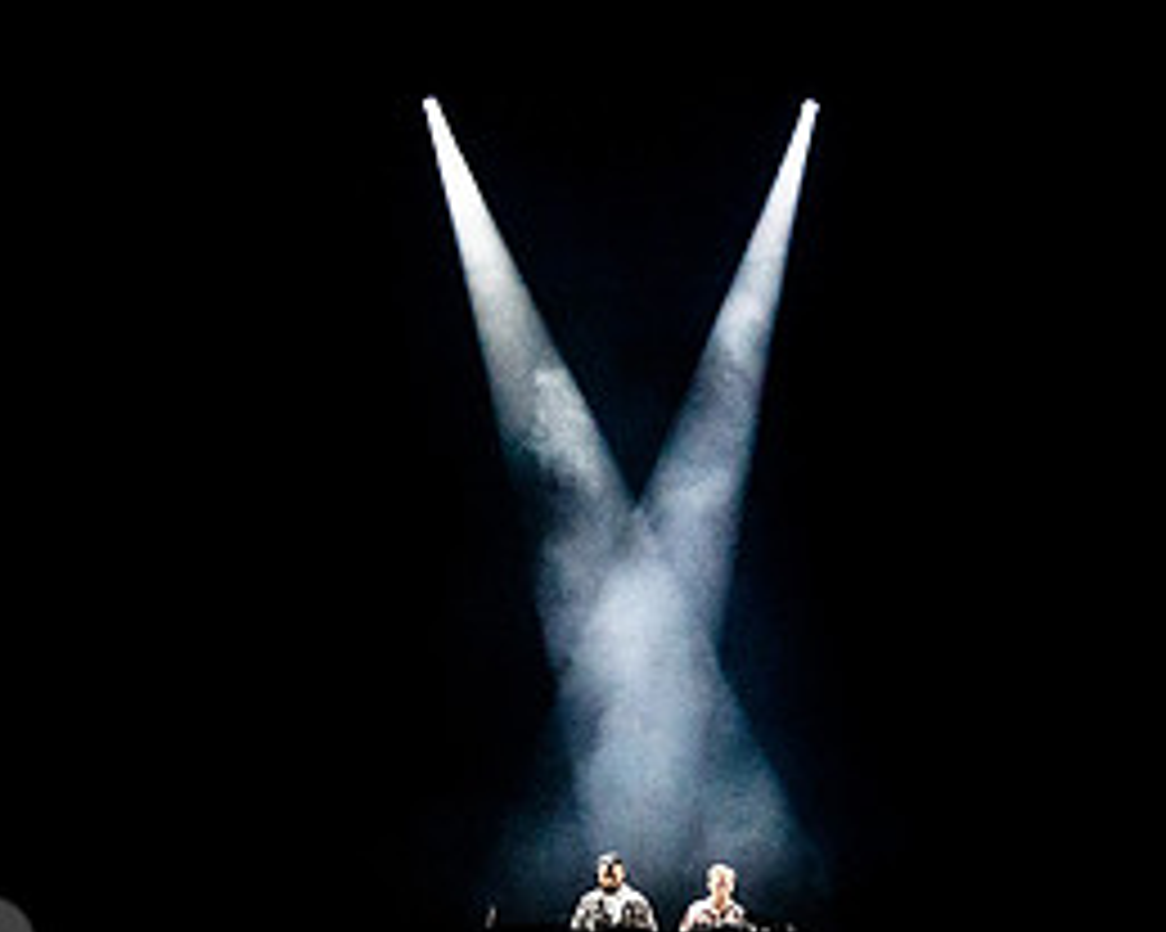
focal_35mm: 52
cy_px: 479
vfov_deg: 29.1
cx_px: 620
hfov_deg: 36.0
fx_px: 1794
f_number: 3.5
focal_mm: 24
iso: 3200
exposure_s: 1/640
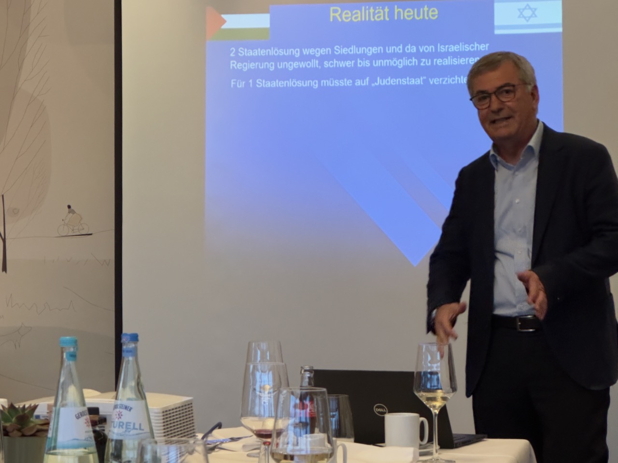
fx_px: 1375
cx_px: 309
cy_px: 232
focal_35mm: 77
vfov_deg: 19.1
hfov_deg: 25.3
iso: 400
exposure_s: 1/50
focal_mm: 9
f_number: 2.8
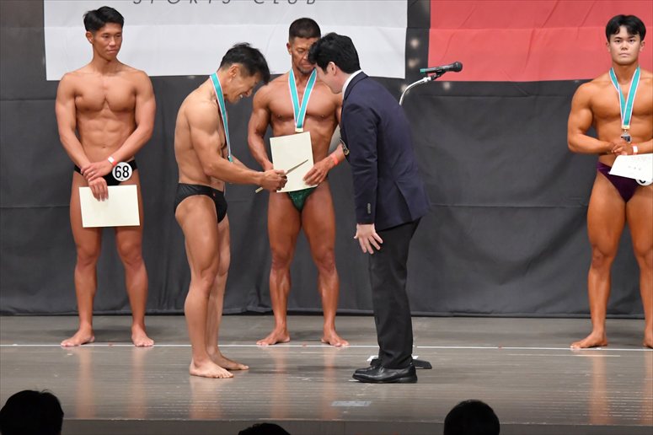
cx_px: 326
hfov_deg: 10.2
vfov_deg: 6.8
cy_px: 218
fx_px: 3662
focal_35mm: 202
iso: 6400
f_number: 5.6
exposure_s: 1/400
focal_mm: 135
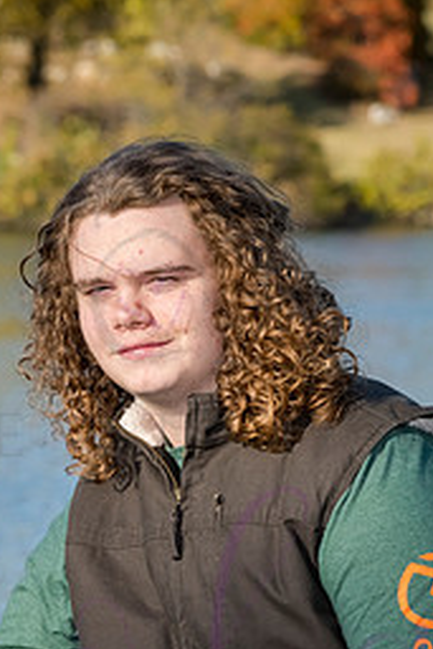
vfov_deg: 10.4
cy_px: 525
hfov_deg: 7.0
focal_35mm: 197
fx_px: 3549
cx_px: 160
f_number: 9
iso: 640
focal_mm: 112
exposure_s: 1/800
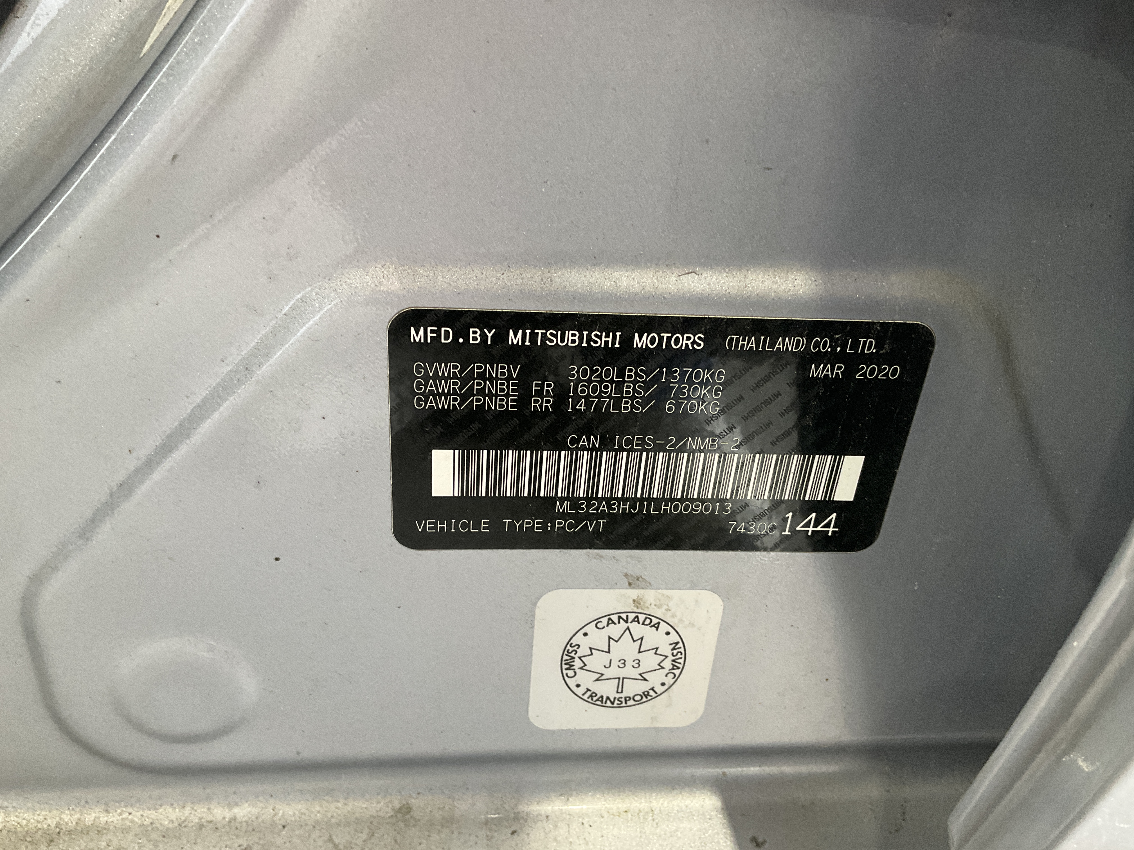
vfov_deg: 48.2
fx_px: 950
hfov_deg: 61.7
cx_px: 567
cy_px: 425
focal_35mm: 29
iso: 100
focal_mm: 3
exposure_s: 1/60
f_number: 1.8
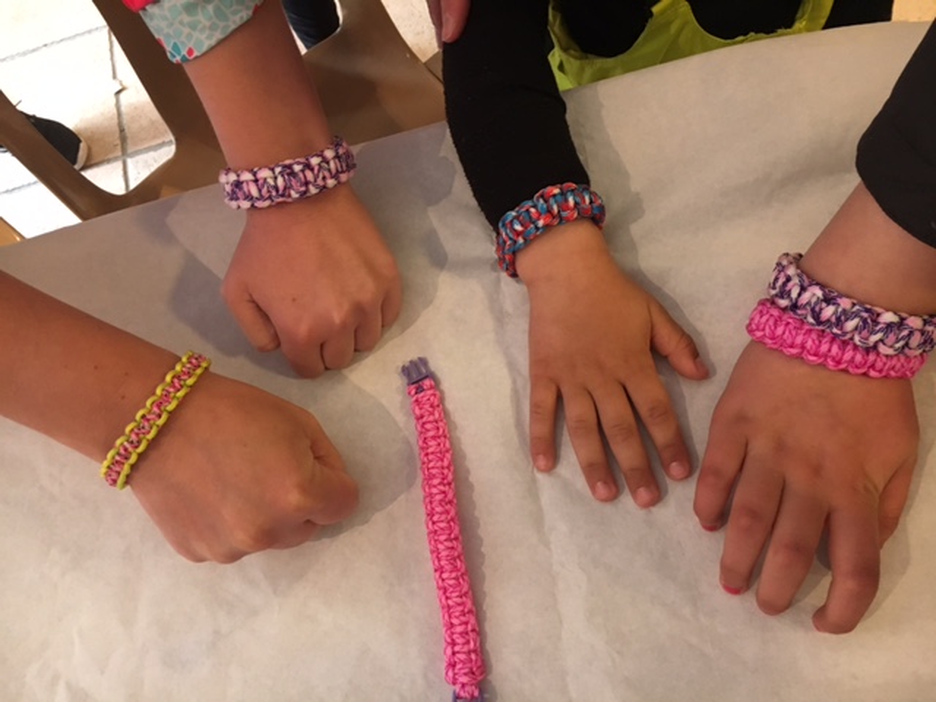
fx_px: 784
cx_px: 468
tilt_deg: -71.8
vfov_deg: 48.2
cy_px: 351
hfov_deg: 61.7
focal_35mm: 29
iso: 200
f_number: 2.2
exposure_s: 1/20
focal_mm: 4.15
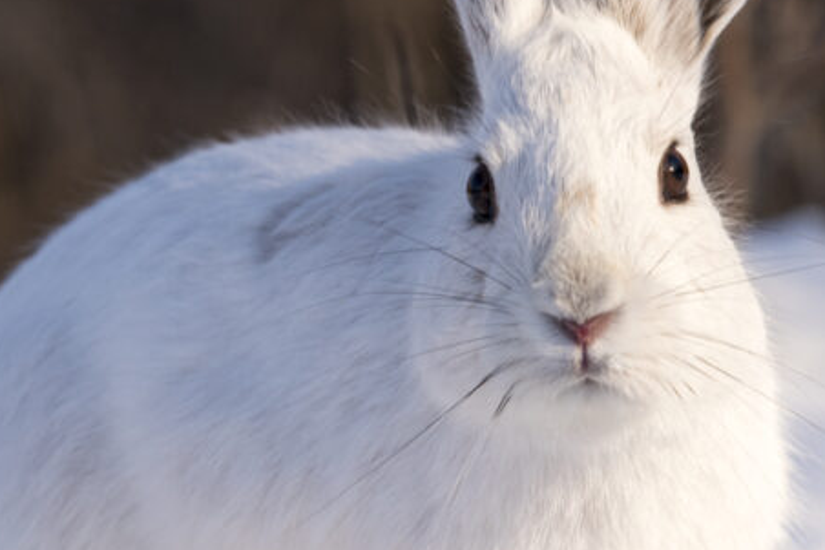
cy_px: 275
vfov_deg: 1.8
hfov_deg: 2.7
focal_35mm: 771
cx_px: 412
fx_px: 17661
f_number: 8
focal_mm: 340
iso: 220
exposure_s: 1/500
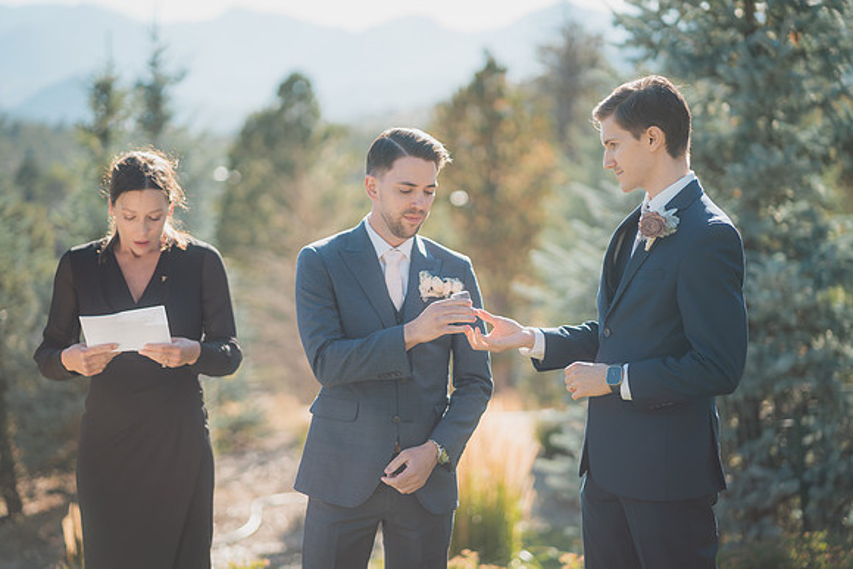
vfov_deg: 16.1
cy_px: 284
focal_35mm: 85
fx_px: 2015
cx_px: 426
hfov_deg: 23.9
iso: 200
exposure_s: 1/1250
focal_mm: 85
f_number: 2.2
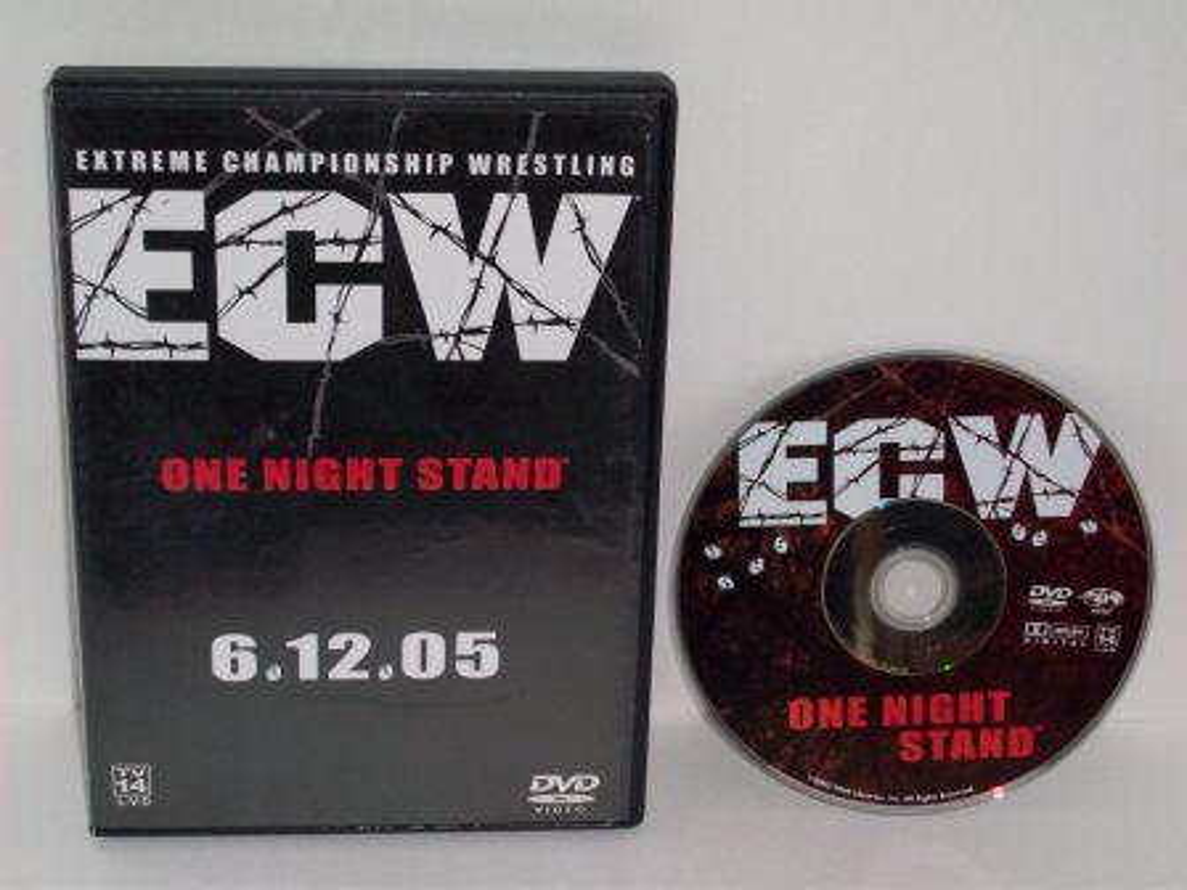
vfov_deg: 19.1
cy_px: 445
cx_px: 594
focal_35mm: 77
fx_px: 2640
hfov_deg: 25.3
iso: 160
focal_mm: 12.8
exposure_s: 1/71.5
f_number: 4.2
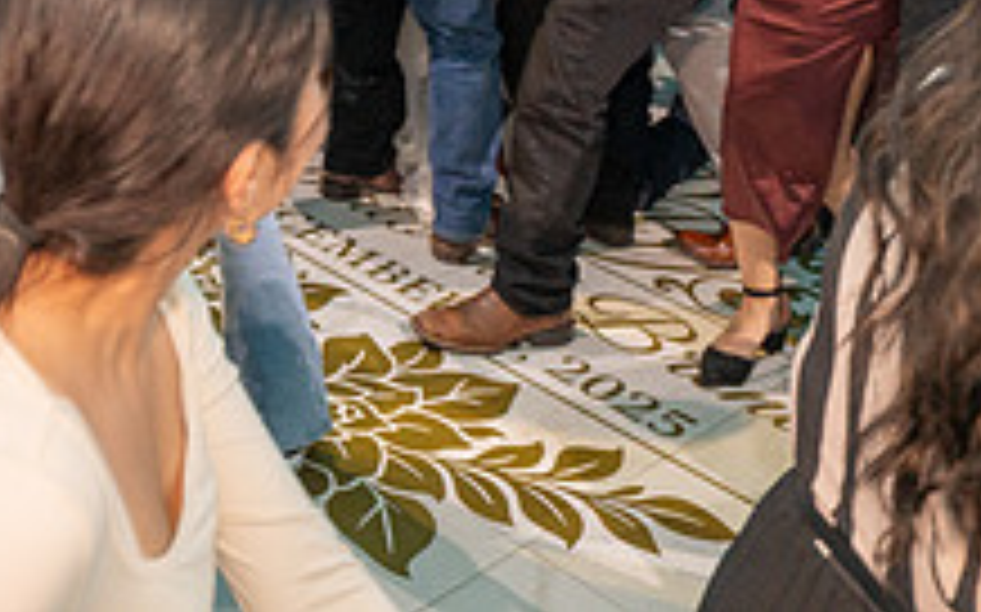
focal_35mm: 65
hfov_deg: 29.6
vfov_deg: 18.2
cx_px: 18
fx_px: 1737
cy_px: -254
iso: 1000
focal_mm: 24
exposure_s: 1/200
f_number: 3.5
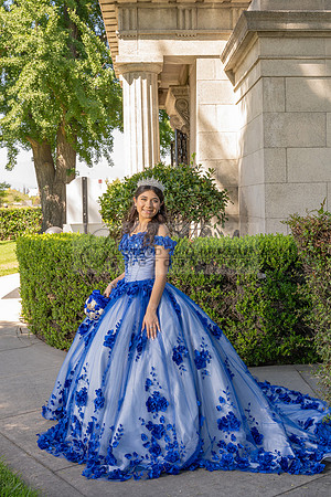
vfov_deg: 40.9
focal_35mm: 48
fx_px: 666
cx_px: 206
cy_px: 249
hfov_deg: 27.8
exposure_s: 1/125
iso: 64
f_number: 4.5
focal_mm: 32.2
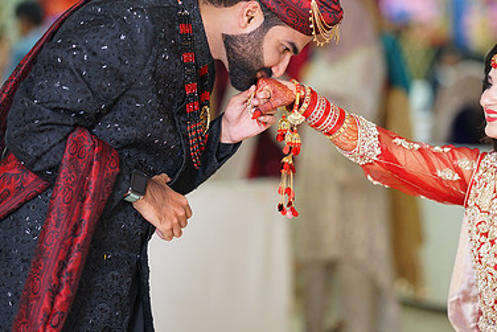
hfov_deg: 15.6
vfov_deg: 10.5
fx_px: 1809
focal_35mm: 131
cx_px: 304
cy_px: 128
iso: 400
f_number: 1.4
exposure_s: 1/160
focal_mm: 85
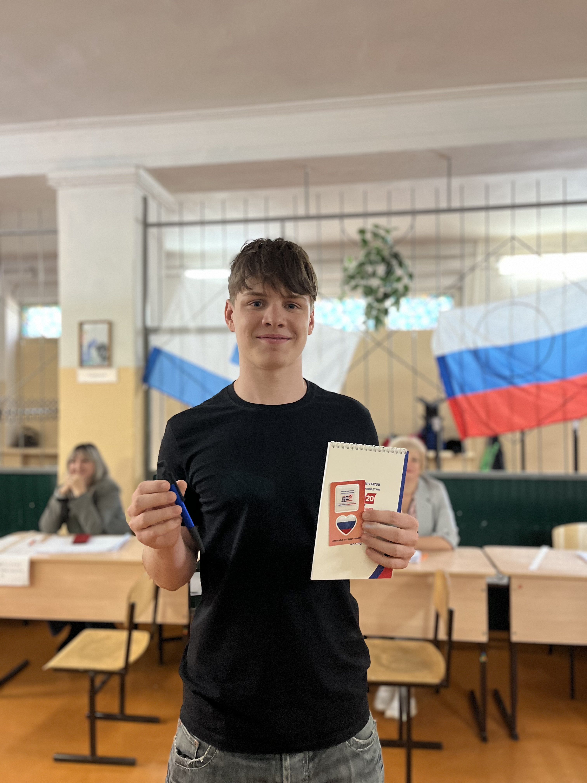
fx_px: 588
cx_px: 294
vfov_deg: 67.3
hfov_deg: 53.1
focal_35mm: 26
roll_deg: +0.9
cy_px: 392
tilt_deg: -0.1
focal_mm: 5.1
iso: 400
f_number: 1.6
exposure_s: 1/33
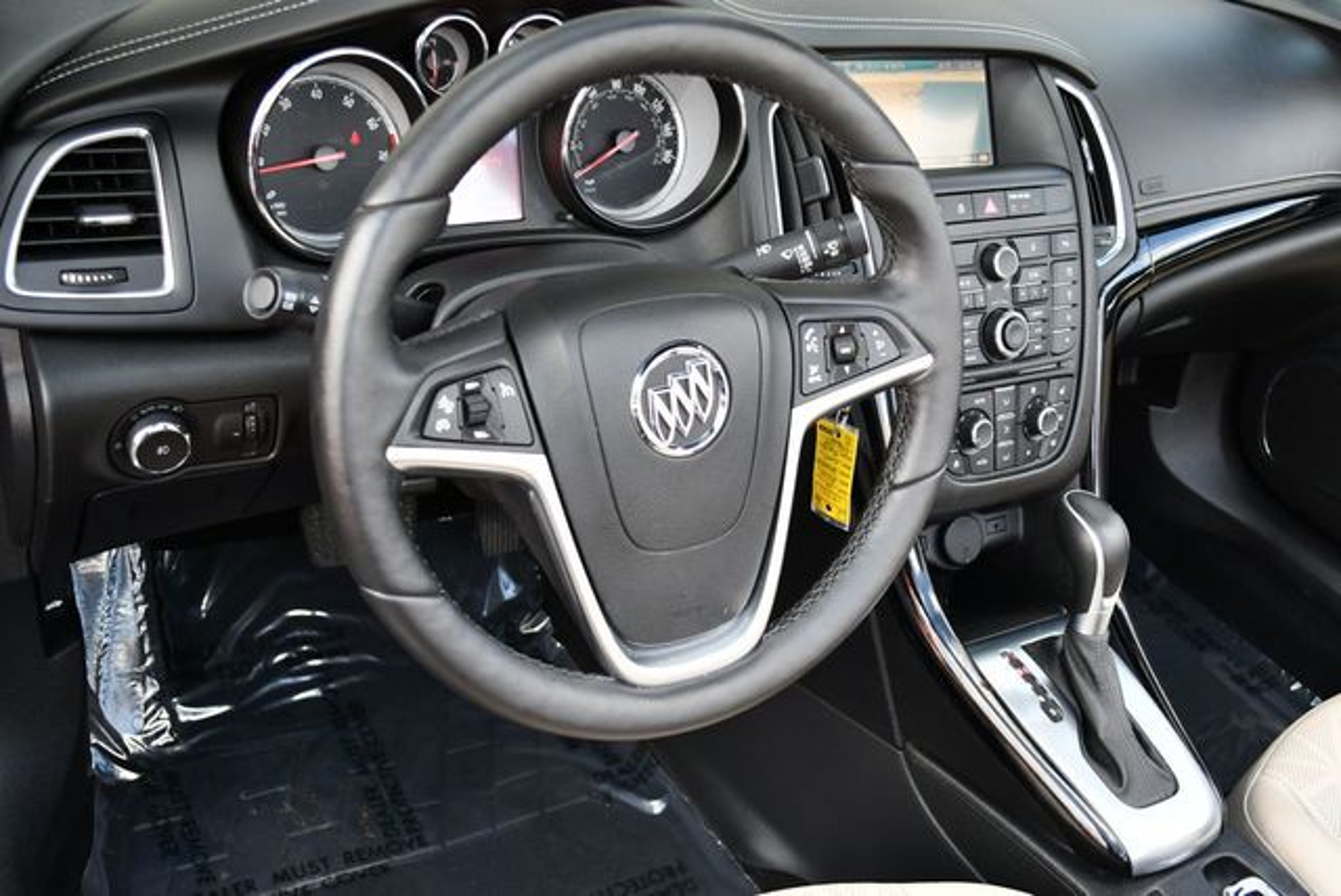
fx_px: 1342
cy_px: 448
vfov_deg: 36.9
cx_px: 670
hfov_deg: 53.1
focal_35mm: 36
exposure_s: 1/250
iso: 400
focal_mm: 18
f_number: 3.5
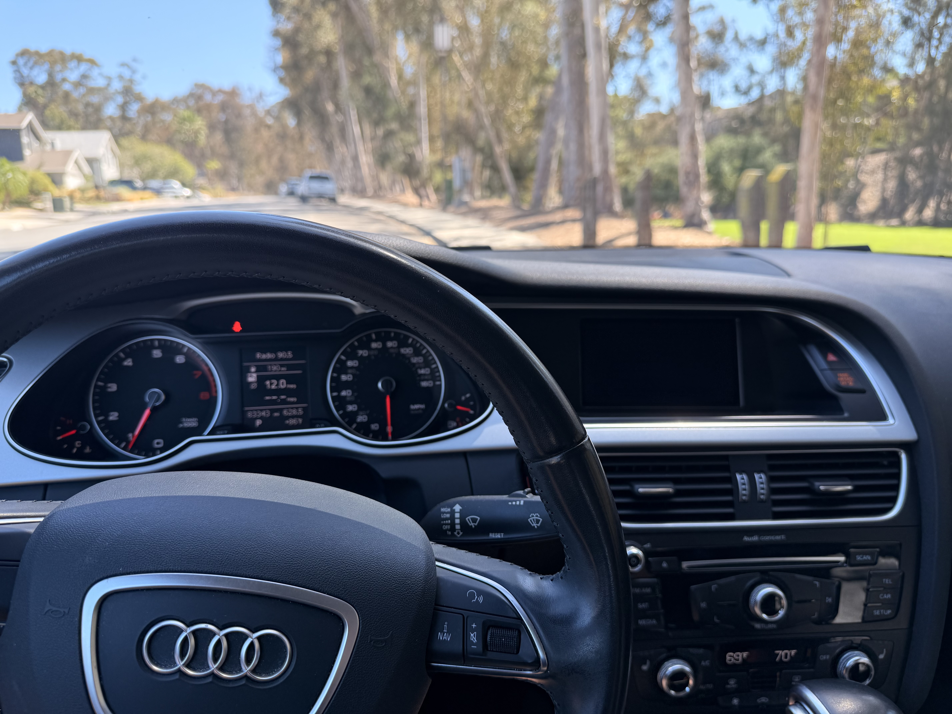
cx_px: 476
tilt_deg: -11.8
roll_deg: +2.0
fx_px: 660
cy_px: 357
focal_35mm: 24
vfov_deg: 56.8
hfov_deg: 71.6
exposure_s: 1/322
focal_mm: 6.76
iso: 80
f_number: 1.78
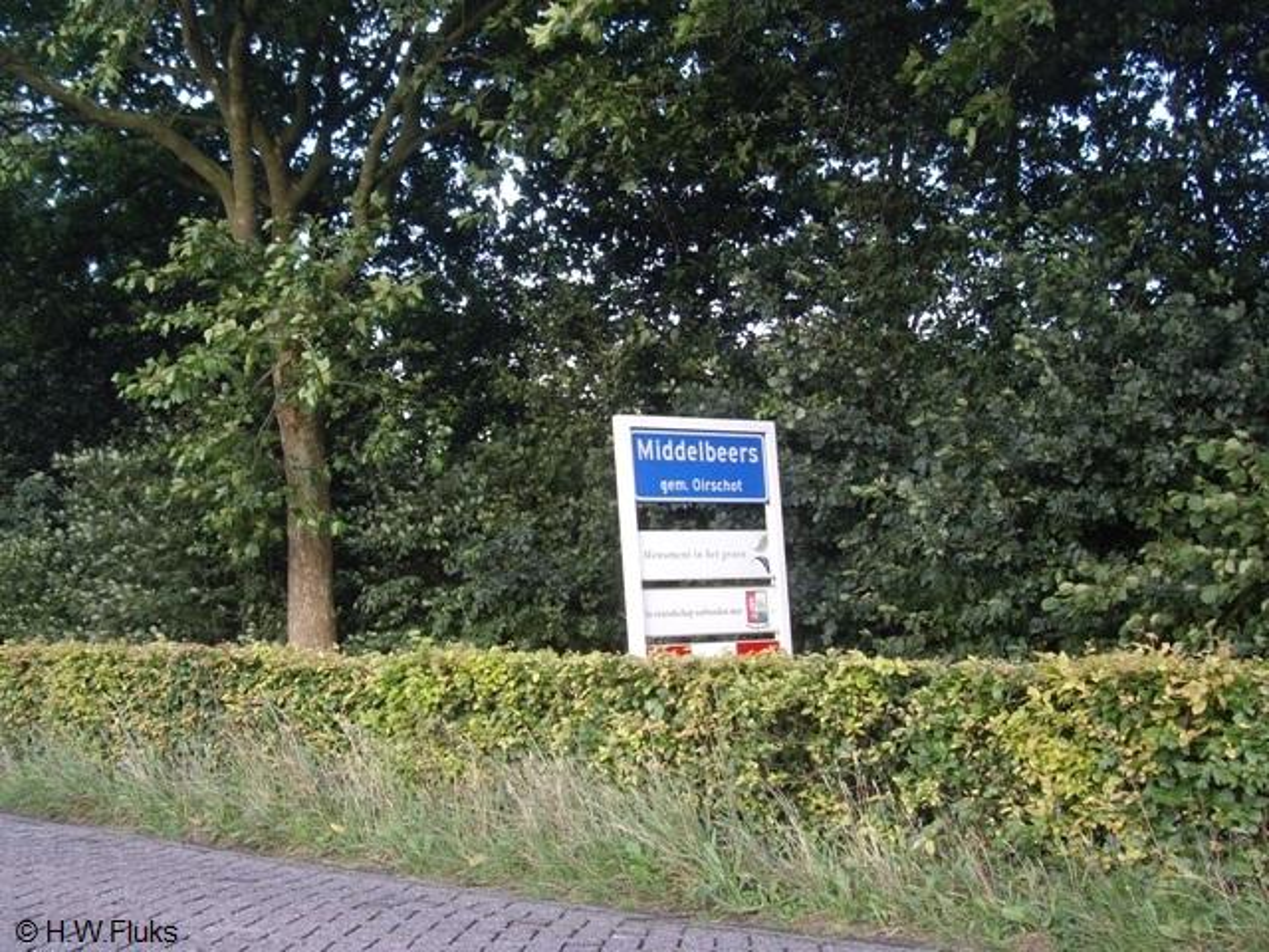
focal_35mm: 38
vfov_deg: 37.7
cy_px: 476
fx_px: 1393
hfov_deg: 49.0
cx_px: 634
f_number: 2.8
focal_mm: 7.9
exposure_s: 1/125
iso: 100
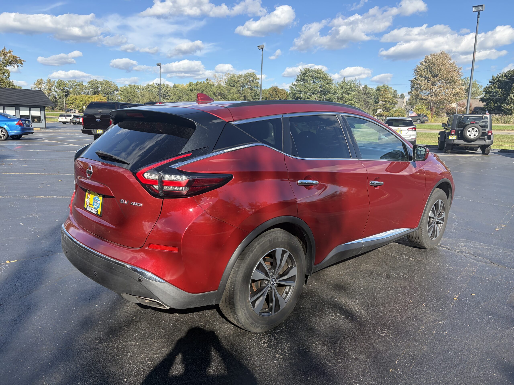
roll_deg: -2.5
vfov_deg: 53.1
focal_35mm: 26
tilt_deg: -8.7
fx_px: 386
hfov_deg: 67.3
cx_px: 257
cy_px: 192
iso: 50
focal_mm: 5.96
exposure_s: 1/1626
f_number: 1.6
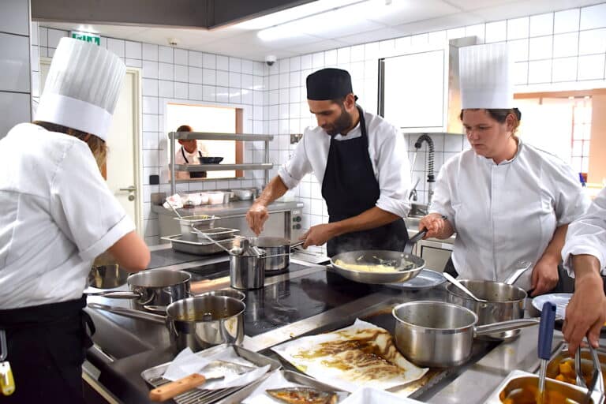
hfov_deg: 67.4
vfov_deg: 47.9
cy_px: 202
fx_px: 454
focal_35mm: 27
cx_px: 303
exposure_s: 1/200
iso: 800
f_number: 3.5
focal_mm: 18
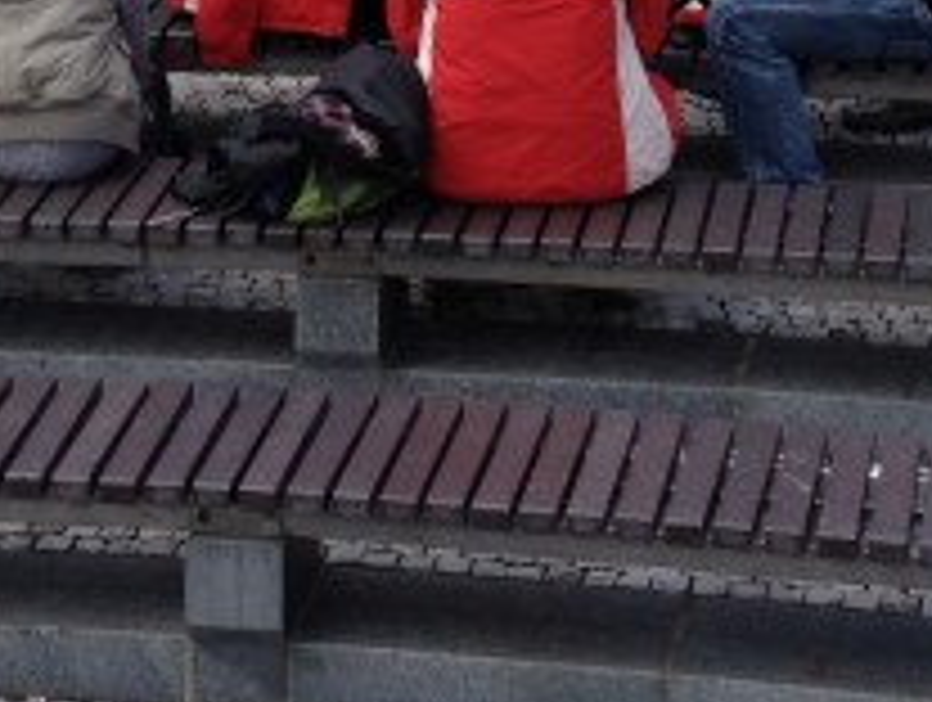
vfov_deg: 10.6
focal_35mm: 135
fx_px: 3641
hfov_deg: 14.6
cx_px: 491
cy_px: -360
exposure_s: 1/890
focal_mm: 4.28
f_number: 2.4
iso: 64
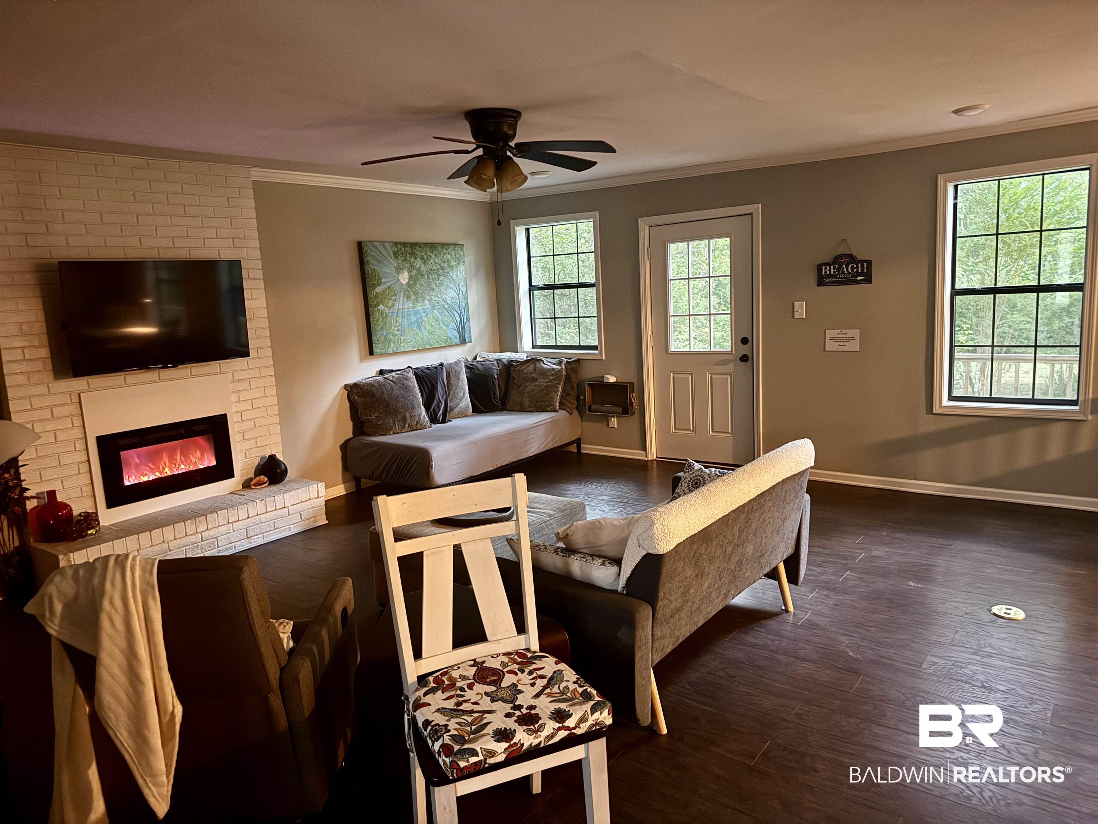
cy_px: 412
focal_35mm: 24
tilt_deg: -10.8
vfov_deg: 56.8
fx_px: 761
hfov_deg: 71.6
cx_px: 549
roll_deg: +3.1
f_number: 1.78
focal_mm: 6.76
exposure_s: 1/15
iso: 1000
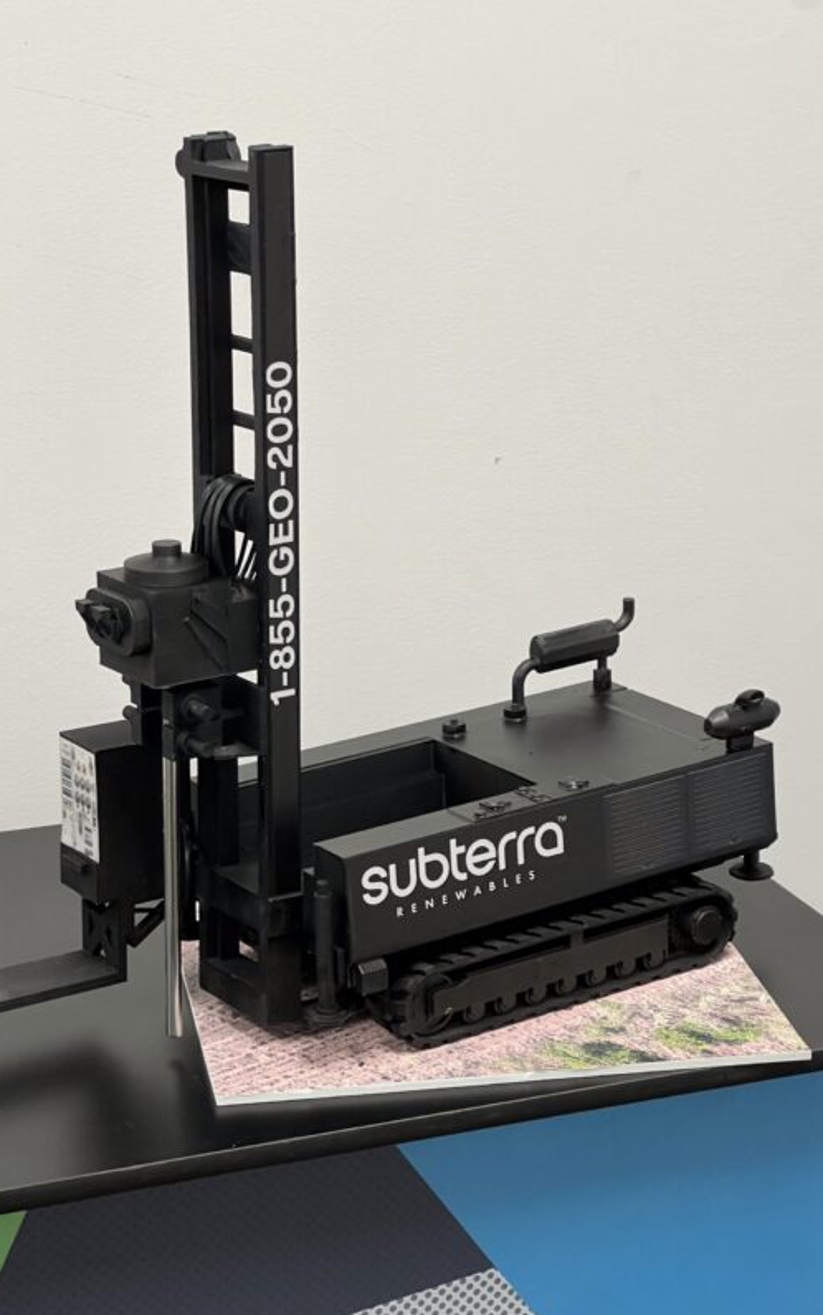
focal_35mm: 82
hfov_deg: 15.9
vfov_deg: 25.2
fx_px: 2941
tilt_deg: -16.8
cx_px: 367
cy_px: 659
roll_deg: +2.0
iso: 200
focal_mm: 9
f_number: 2.8
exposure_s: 1/60
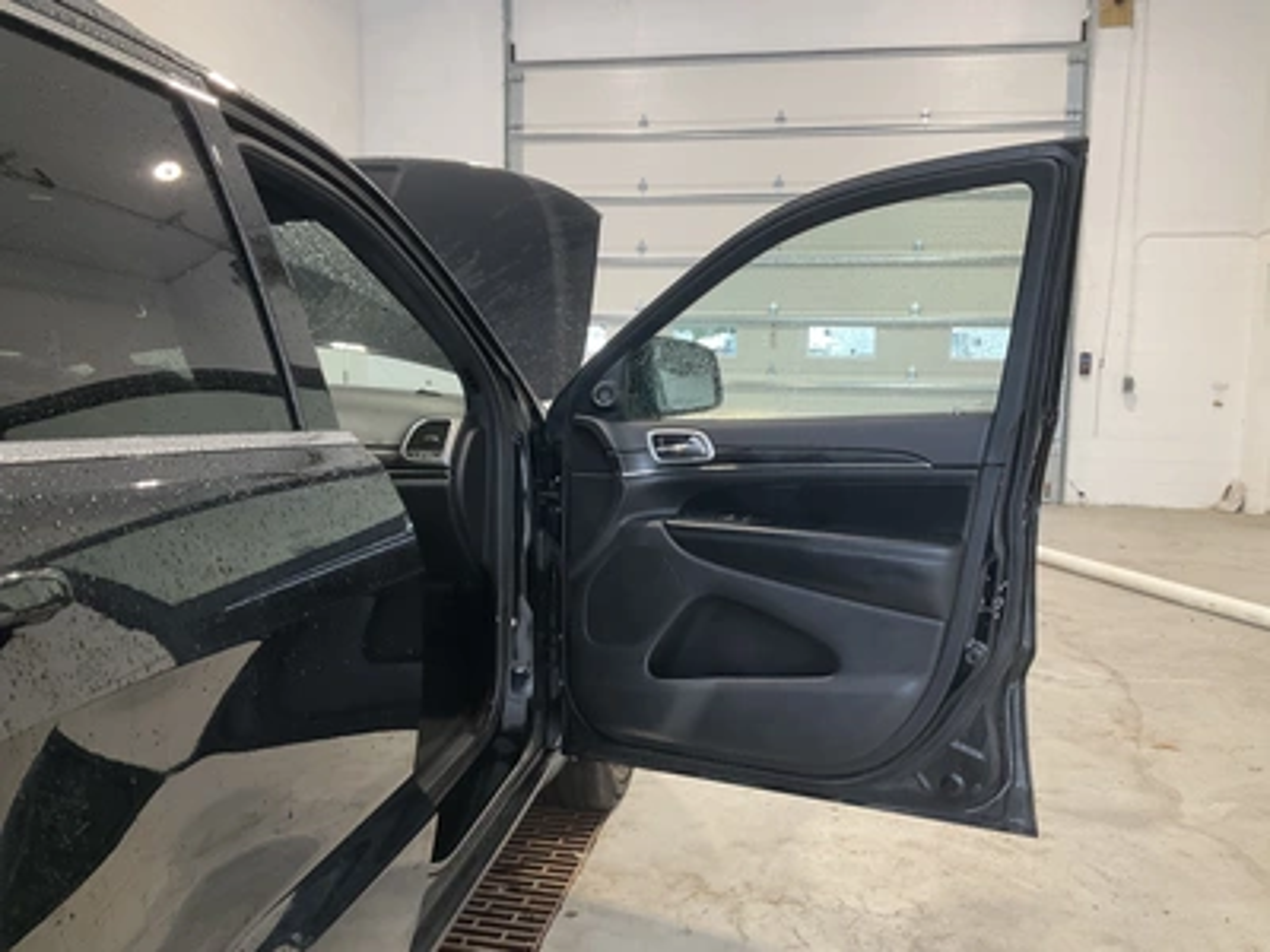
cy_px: 476
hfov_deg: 61.7
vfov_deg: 48.2
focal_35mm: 29
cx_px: 635
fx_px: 1064
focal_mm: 3
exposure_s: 1/62
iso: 64
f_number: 1.8
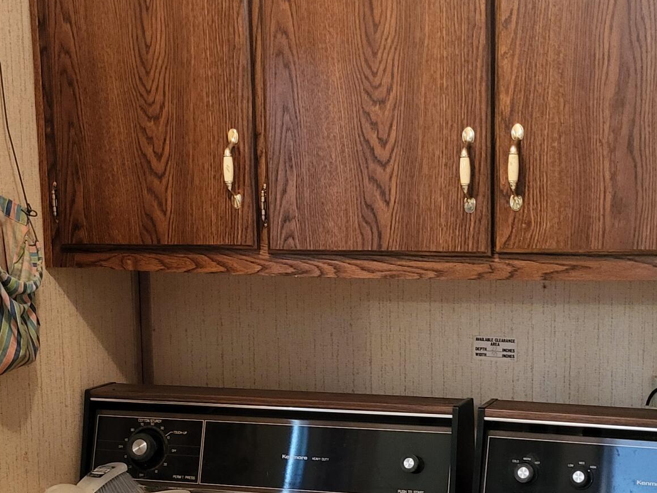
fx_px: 1272
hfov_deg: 28.9
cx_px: 387
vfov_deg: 21.5
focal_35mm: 67
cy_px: 433
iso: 400
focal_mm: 5.4
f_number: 1.8
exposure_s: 1/40
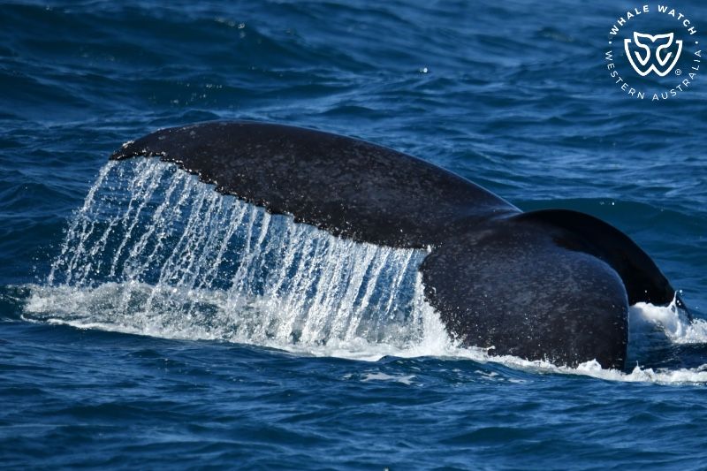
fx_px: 11780
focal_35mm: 600
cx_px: 354
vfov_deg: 2.3
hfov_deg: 3.4
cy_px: 236
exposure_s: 1/8000
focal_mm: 600
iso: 1000
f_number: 6.3
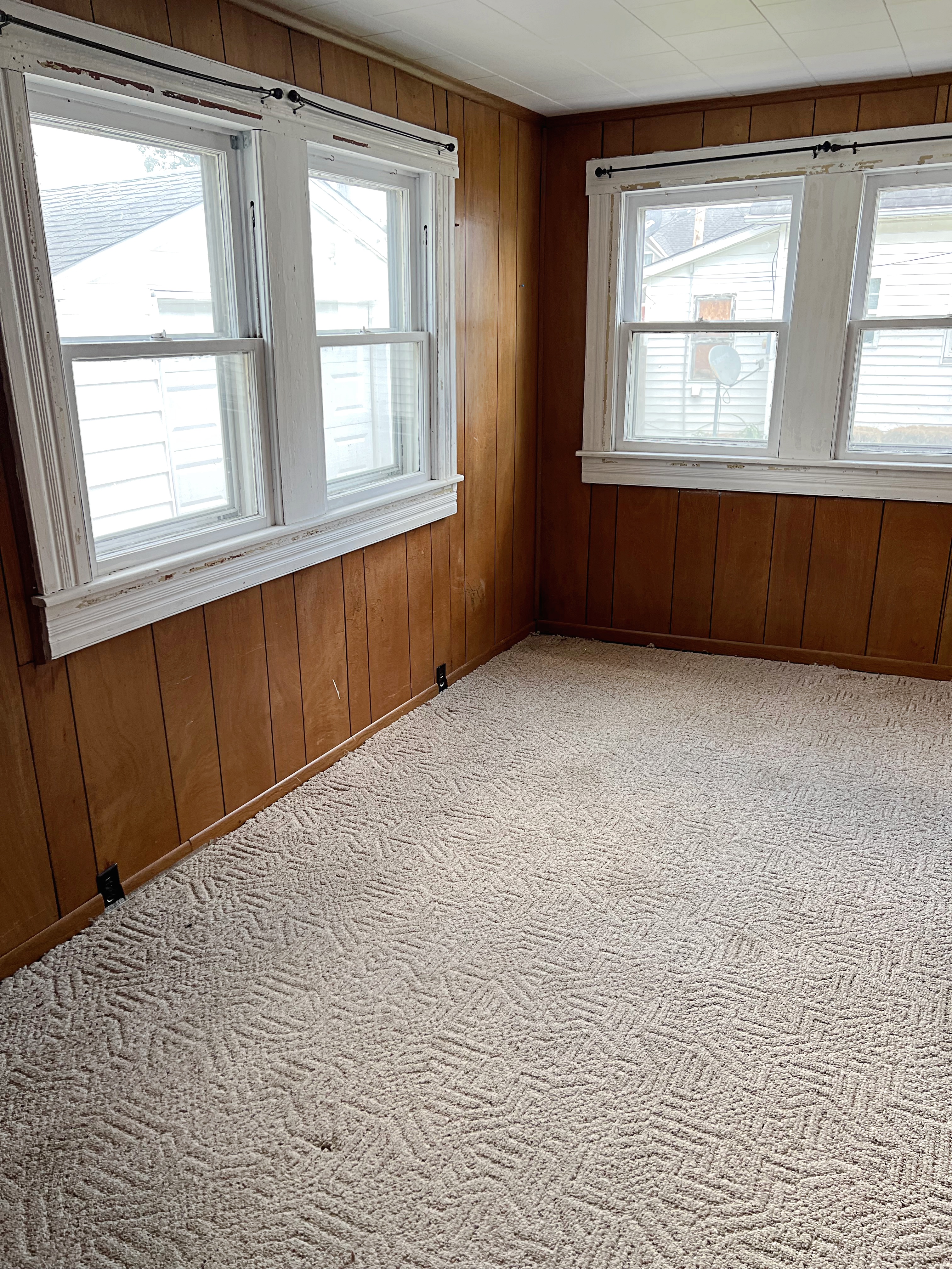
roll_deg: +0.3
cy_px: 634
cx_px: 476
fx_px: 953
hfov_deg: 53.1
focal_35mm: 26
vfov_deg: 67.3
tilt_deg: -17.0
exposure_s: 1/121
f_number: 1.5
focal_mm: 5.7
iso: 40
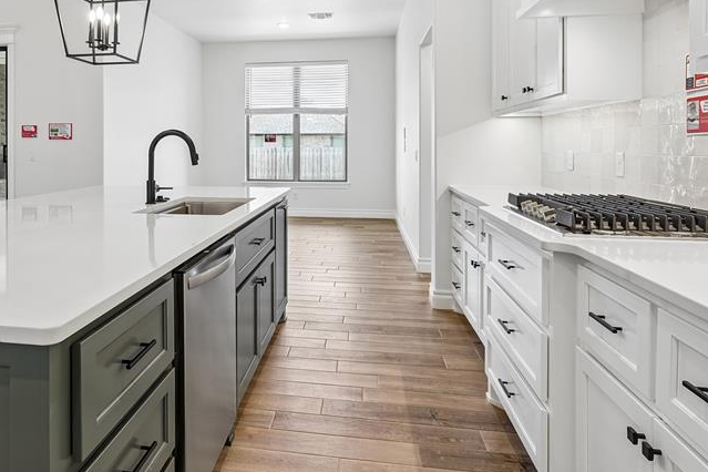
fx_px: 488
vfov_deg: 50.4
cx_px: 271
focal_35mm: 25
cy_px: 145
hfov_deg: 70.9
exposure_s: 1/30
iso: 400
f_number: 8
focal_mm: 15.5
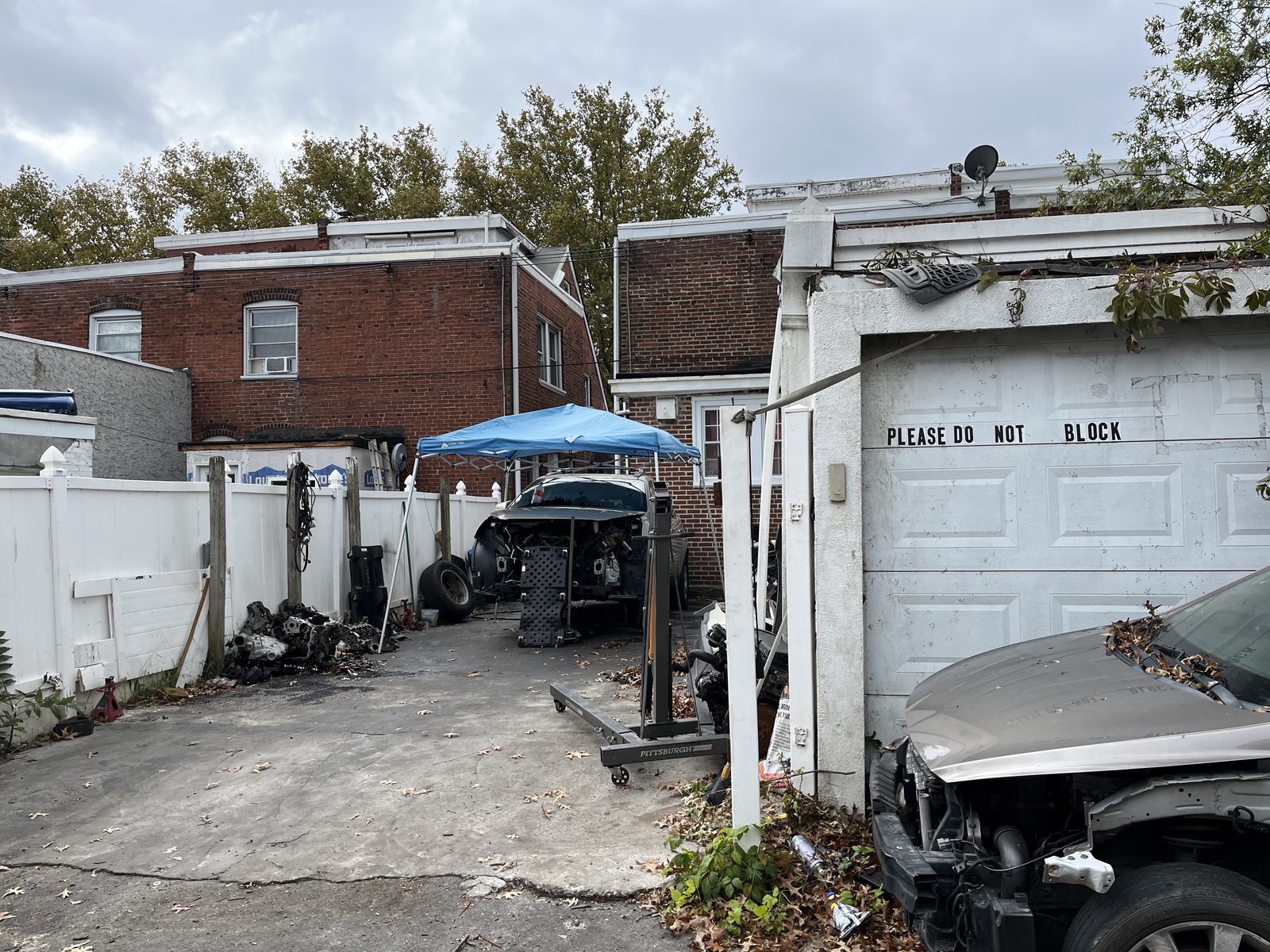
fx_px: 954
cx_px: 635
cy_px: 476
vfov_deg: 53.1
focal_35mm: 26
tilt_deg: +1.9
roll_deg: -0.3
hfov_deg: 67.3
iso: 50
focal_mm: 5.1
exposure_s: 1/1832
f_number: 1.6
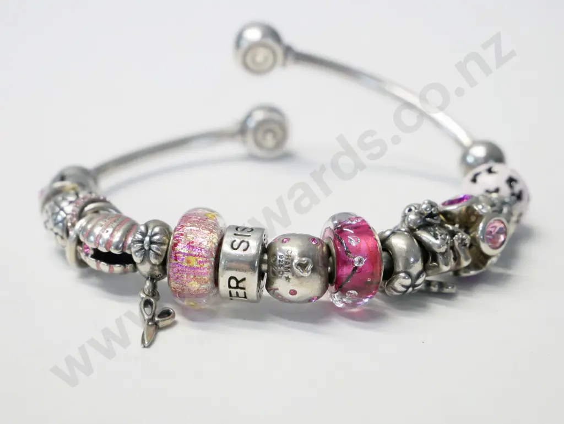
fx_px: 1956
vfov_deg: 12.4
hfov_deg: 16.4
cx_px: 282
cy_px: 212
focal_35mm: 120
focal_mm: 60
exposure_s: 1/160
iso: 3200
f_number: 7.1
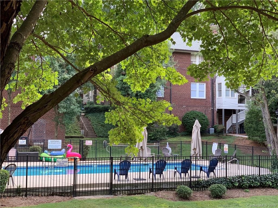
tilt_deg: +4.6
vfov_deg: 28.0
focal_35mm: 52
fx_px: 418
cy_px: 104
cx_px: 139
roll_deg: -0.4
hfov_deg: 36.8
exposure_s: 1/122
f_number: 2.4
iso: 50
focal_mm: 6
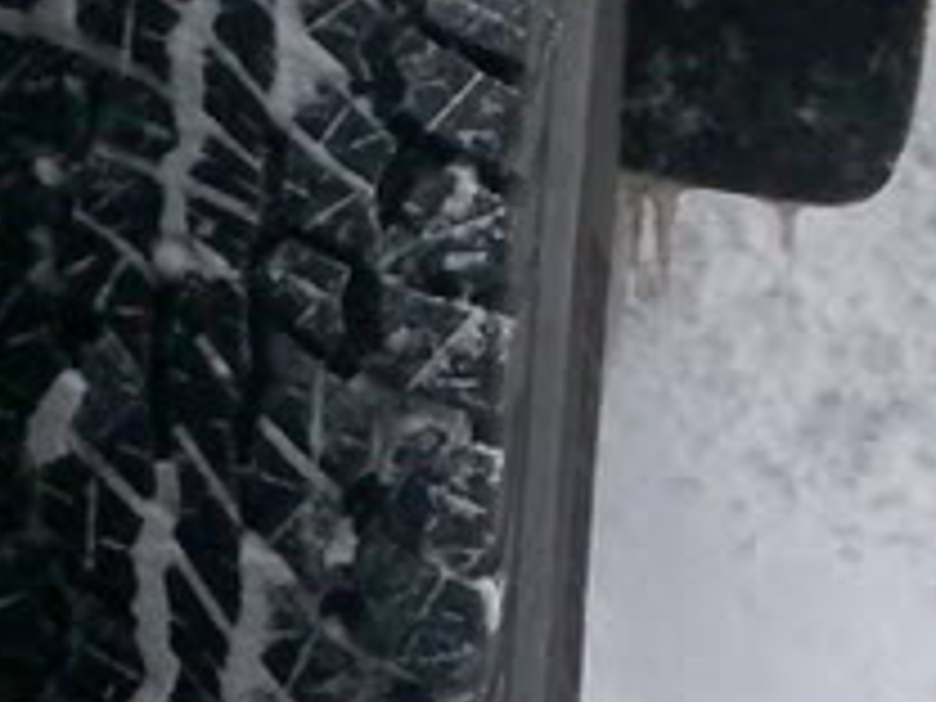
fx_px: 4786
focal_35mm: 177
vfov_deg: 8.3
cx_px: 72
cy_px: 693
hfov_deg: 11.1
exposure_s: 1/170
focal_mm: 5.9
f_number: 4.5
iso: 100
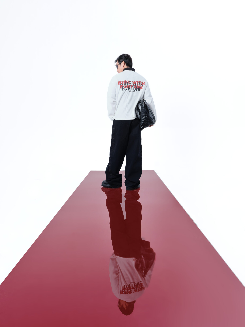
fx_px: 302
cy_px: 164
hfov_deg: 44.2
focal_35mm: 32
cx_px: 122
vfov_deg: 56.8
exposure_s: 1/125
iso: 320
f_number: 10
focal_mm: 40.4
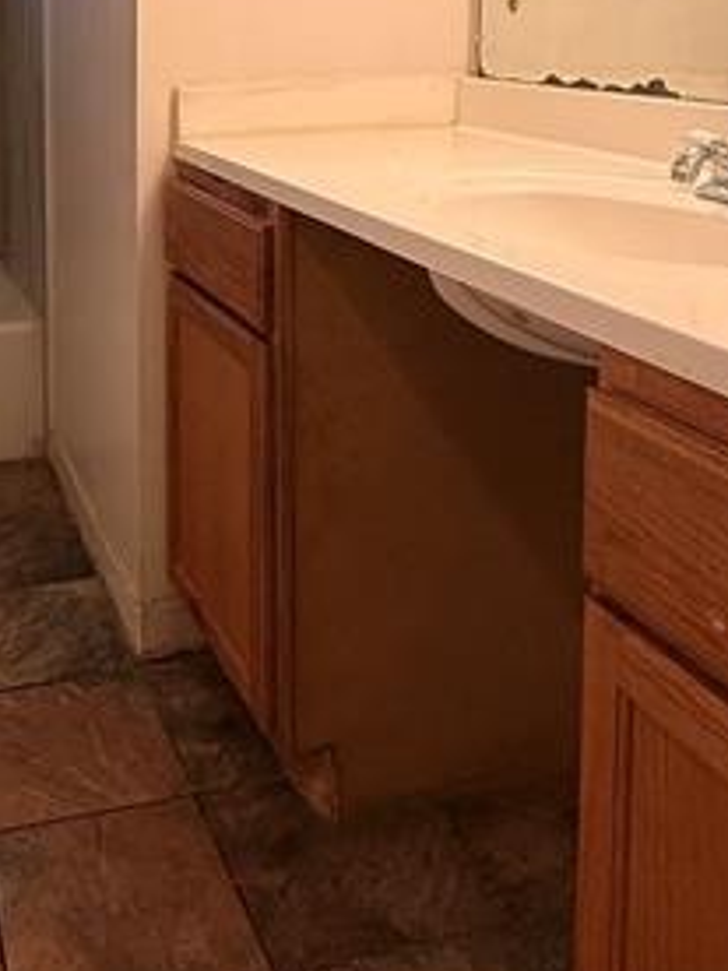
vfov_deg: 44.1
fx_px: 1094
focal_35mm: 39
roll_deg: +0.8
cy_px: 120
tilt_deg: -3.4
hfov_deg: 35.2
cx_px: 106
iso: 250
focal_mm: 2.22
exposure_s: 1/120
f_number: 2.2
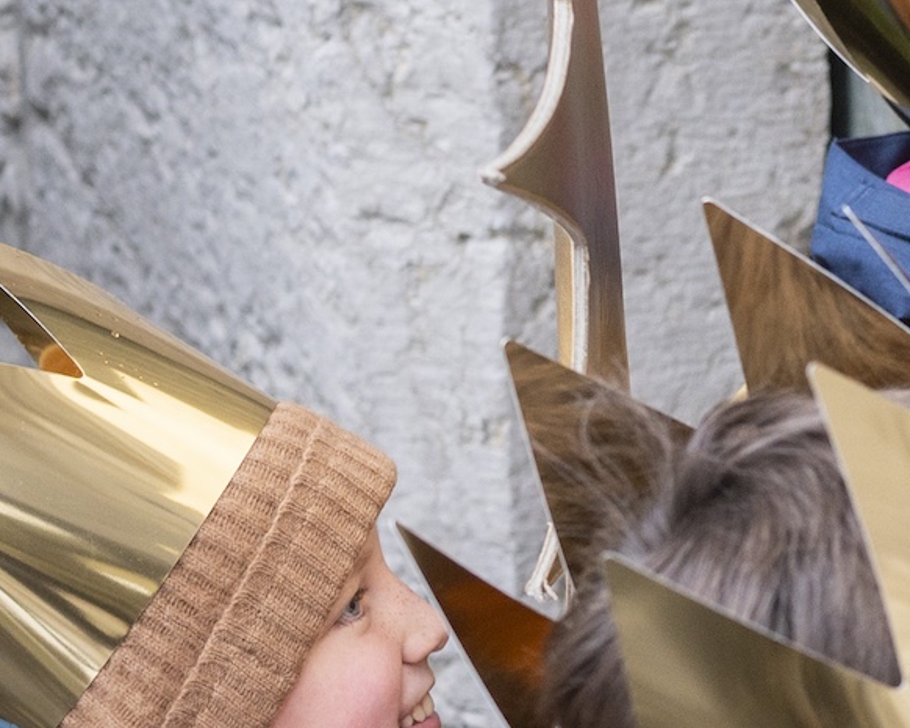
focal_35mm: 141
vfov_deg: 10.9
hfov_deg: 13.3
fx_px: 3799
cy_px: 538
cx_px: 1054
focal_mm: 35
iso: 800
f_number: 3.2
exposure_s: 1/250
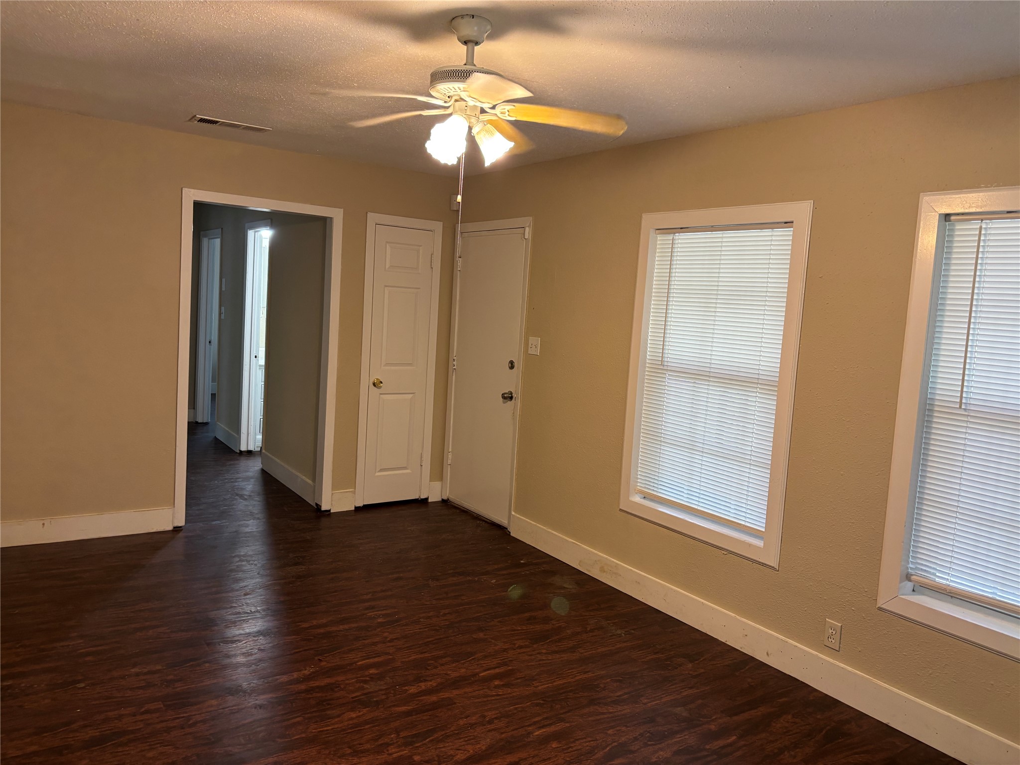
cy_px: 382
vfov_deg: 53.1
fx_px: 766
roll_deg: -3.4
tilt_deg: -5.9
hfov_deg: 67.3
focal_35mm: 26
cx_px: 510
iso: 160
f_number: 1.6
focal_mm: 5.96
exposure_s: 1/60
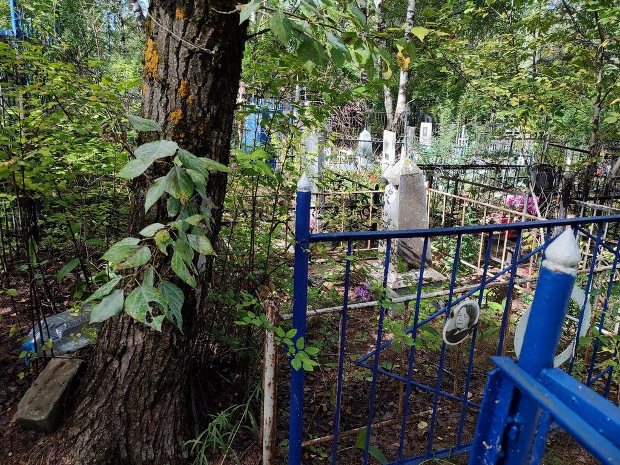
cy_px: 232
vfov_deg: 54.9
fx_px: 448
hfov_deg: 69.4
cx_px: 310
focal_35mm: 25
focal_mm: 6.04
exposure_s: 1/109
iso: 50
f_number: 1.9
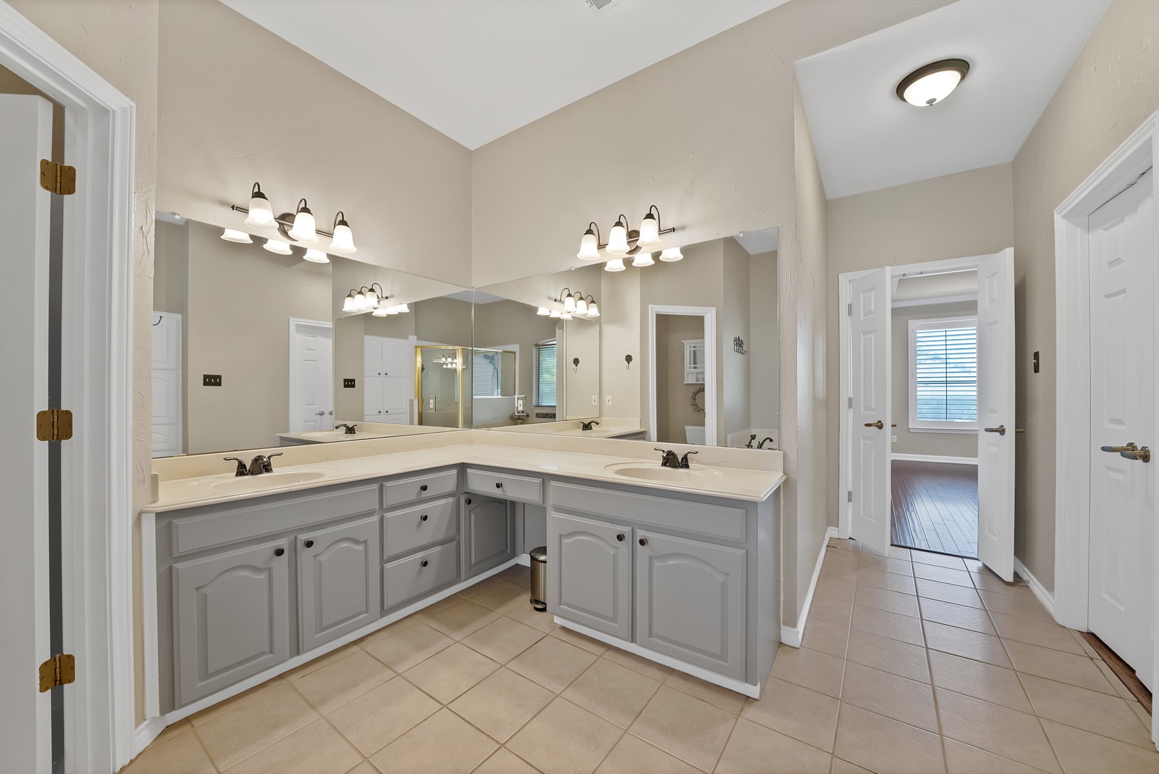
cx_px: 580
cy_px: 387
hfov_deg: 112.6
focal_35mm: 12
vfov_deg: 90.1
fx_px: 387
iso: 640
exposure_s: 1
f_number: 9
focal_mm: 12
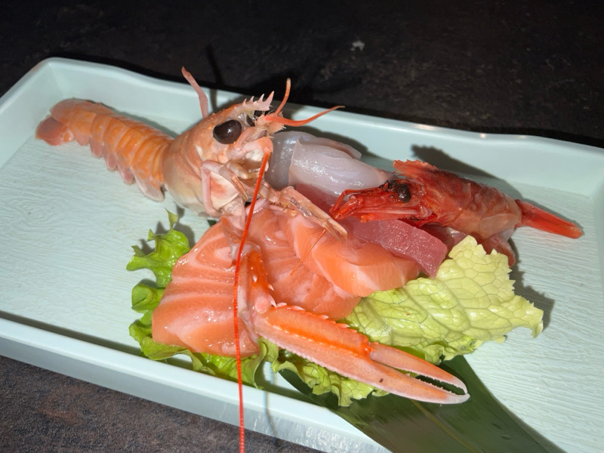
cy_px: 226
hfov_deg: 61.7
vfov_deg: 48.2
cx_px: 302
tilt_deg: -50.1
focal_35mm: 29
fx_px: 506
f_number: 1.8
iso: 16
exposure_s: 1/233
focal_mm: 3
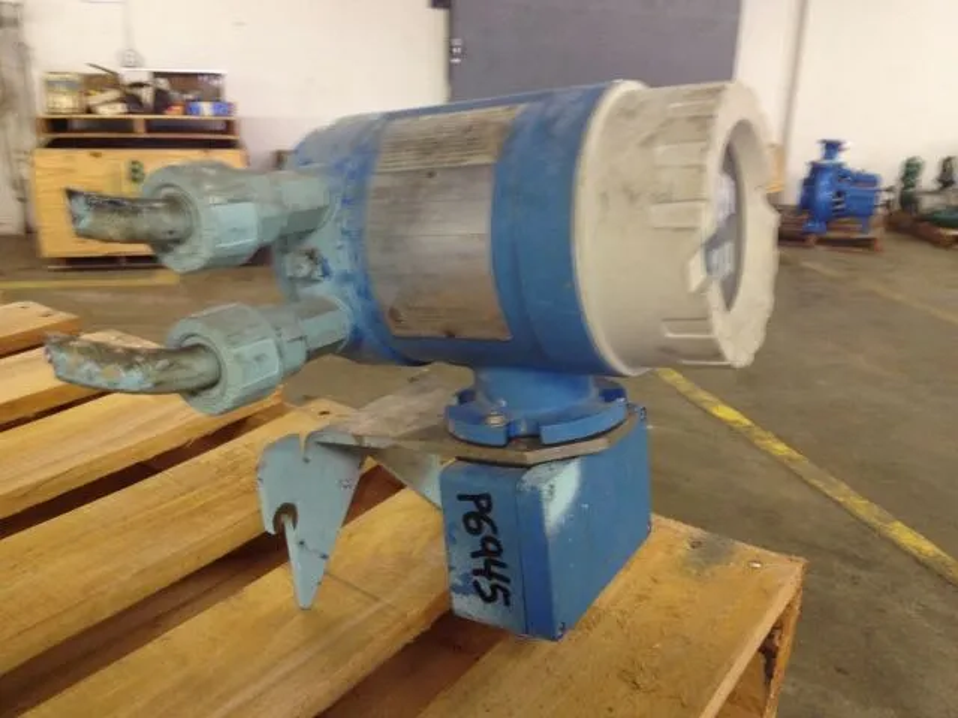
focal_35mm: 35
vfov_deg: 40.7
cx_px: 479
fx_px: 969
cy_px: 359
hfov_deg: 52.6
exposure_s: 1/20
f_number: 2.4
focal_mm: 4.28
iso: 125
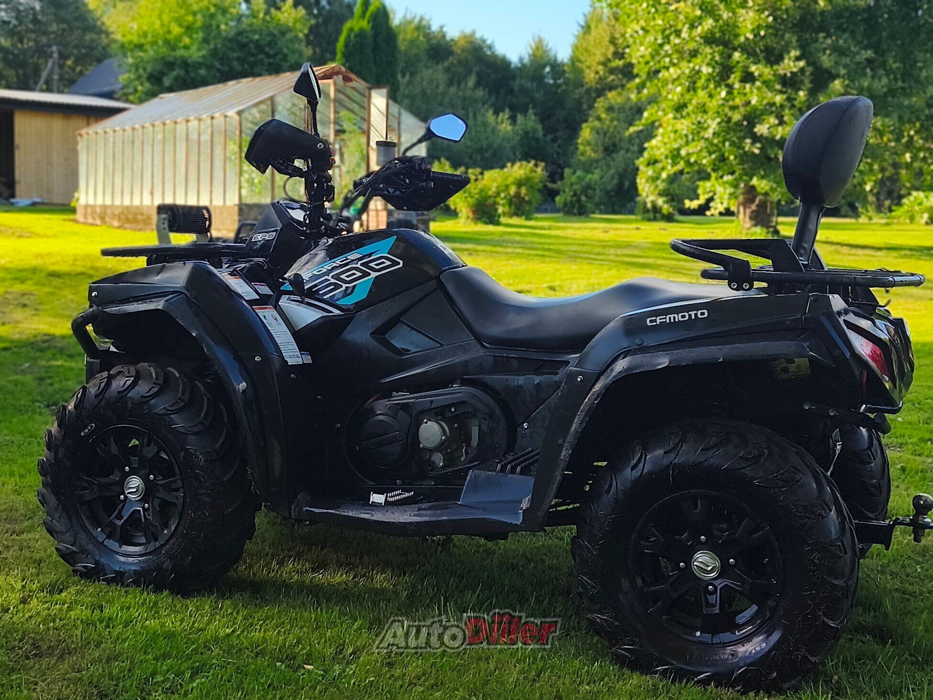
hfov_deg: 41.2
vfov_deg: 31.5
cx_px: 466
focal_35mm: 46
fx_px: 1240
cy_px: 350
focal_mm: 6.18
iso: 50
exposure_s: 1/340
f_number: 1.65
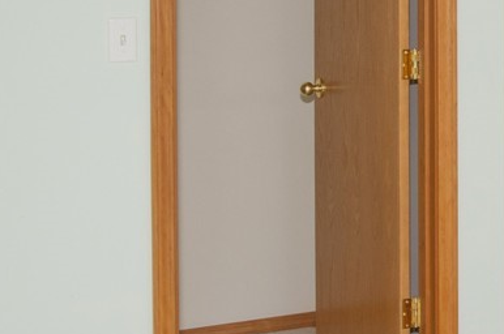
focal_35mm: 93
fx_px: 1300
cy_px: 52
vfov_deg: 14.5
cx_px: 633
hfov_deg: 20.3
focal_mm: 22
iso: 250
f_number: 10
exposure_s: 1/100
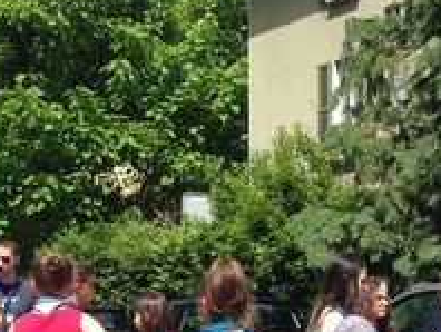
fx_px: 1276
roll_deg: +1.4
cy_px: 365
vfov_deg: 14.5
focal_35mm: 100
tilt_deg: -4.6
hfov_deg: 19.6
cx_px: 245
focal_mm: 4.12
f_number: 2.4
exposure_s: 1/1550
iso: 50
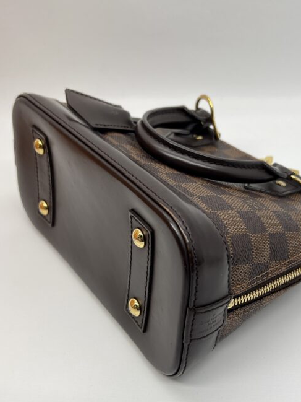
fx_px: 475
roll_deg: +4.9
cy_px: 227
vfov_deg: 45.7
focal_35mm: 41
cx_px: 177
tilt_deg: -39.8
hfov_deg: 35.1
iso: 32
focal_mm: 5.7
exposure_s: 1/149
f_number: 1.5
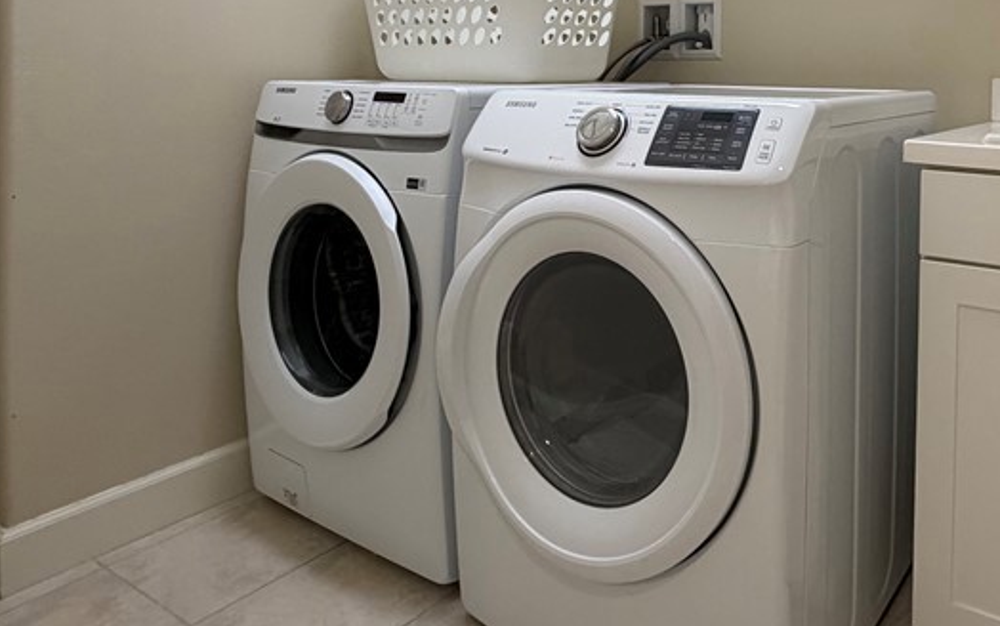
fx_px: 791
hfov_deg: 60.4
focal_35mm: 29
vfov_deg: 40.4
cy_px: 80
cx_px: 771
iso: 200
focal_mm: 2.22
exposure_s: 1/120
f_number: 2.2
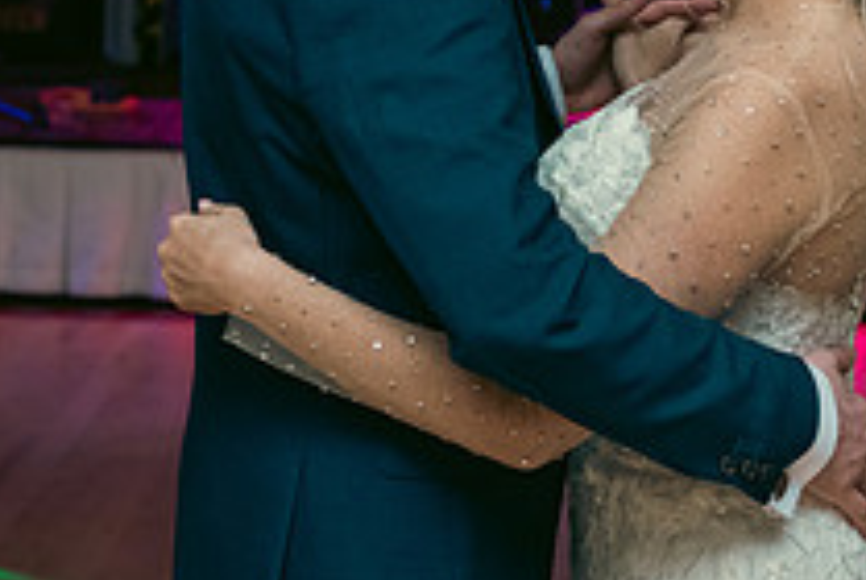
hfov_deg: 15.3
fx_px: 3204
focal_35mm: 133
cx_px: 626
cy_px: 44
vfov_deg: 10.3
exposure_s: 1/160
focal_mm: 48
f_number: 3.5
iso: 800
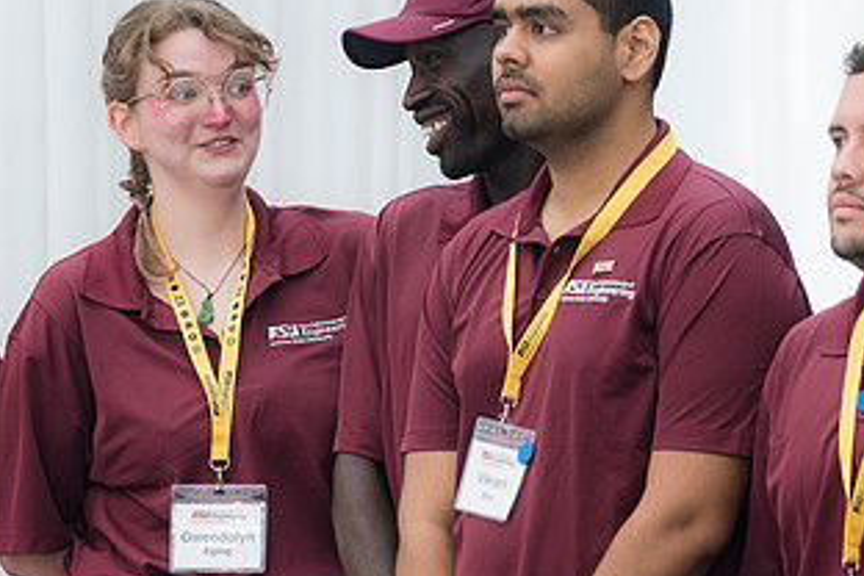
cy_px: 368
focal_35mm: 323
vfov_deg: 4.3
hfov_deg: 6.4
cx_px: 379
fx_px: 7751
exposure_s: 1/160
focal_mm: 116
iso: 80
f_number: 4
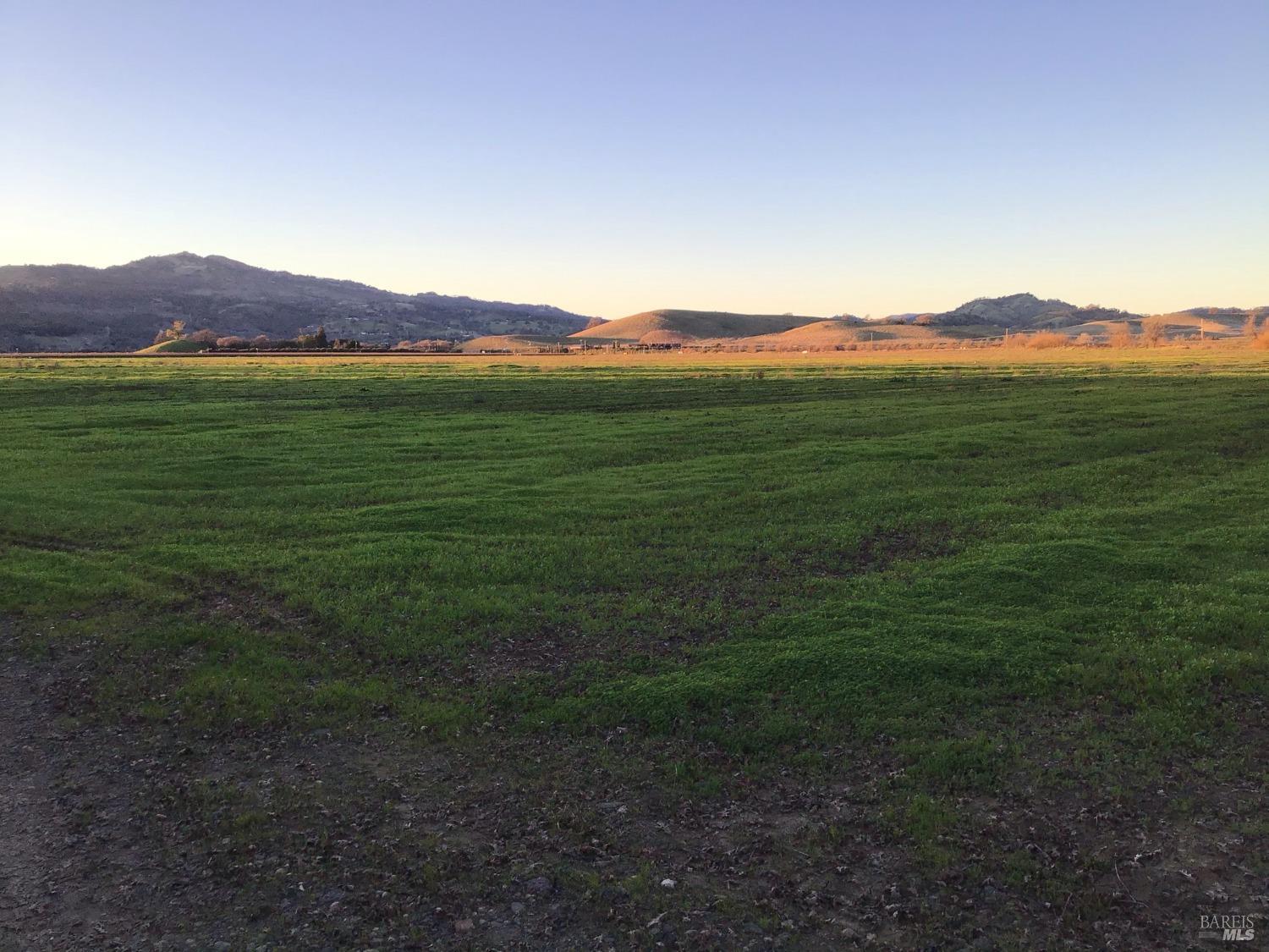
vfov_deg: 45.4
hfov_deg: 58.4
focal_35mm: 31
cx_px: 634
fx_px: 1136
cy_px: 476
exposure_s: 1/181
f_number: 2.4
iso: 25
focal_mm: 3.3
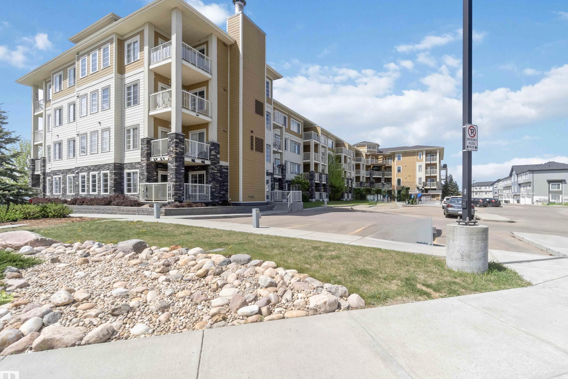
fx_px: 252
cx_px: 302
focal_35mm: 16
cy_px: 196
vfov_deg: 73.7
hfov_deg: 96.6
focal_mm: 10
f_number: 7.1
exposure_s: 1/320
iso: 100
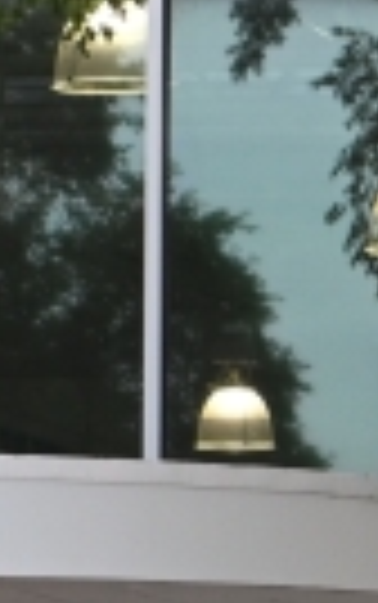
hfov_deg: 2.5
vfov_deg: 4.0
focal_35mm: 525
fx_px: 8635
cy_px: 306
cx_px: -256
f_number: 10
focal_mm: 46
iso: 400
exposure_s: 1/125
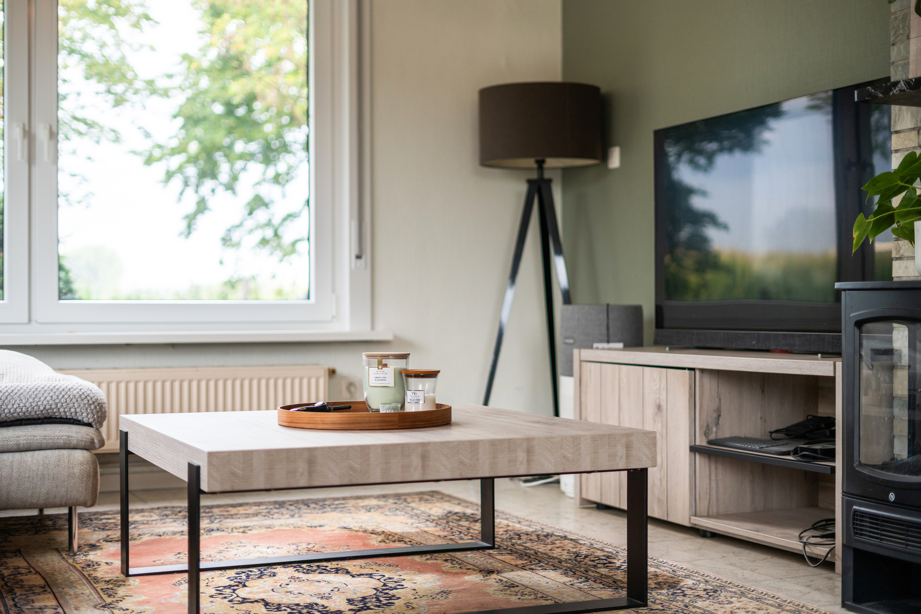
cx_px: 460
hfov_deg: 39.6
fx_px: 1279
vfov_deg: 27.0
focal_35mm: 50
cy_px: 307
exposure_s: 1/800
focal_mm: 50
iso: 250
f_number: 1.8
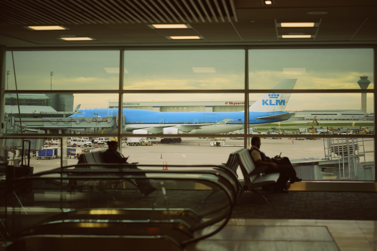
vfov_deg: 16.1
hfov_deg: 23.9
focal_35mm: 85
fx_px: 890
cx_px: 188
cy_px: 126
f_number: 1.8
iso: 100
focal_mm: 85
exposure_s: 1/1000
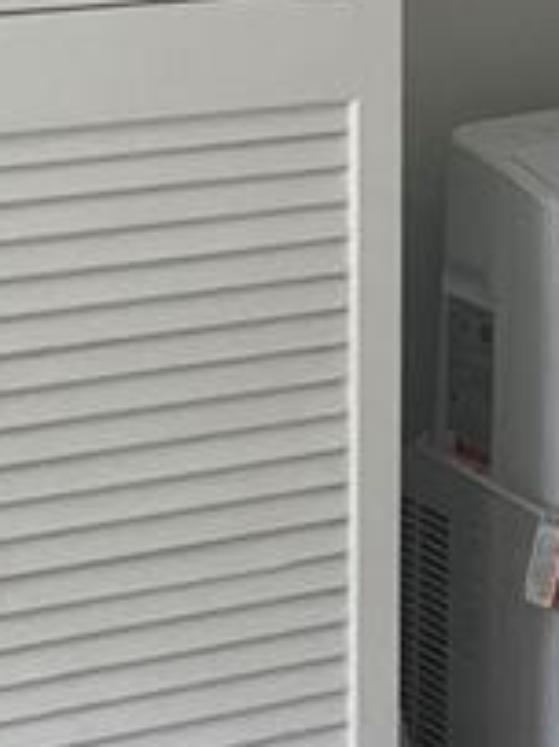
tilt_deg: -9.6
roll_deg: -1.6
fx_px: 3319
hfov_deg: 9.2
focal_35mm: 154
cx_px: 960
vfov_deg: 12.7
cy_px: -11
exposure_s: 1/121
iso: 125
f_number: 1.6
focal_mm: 5.1
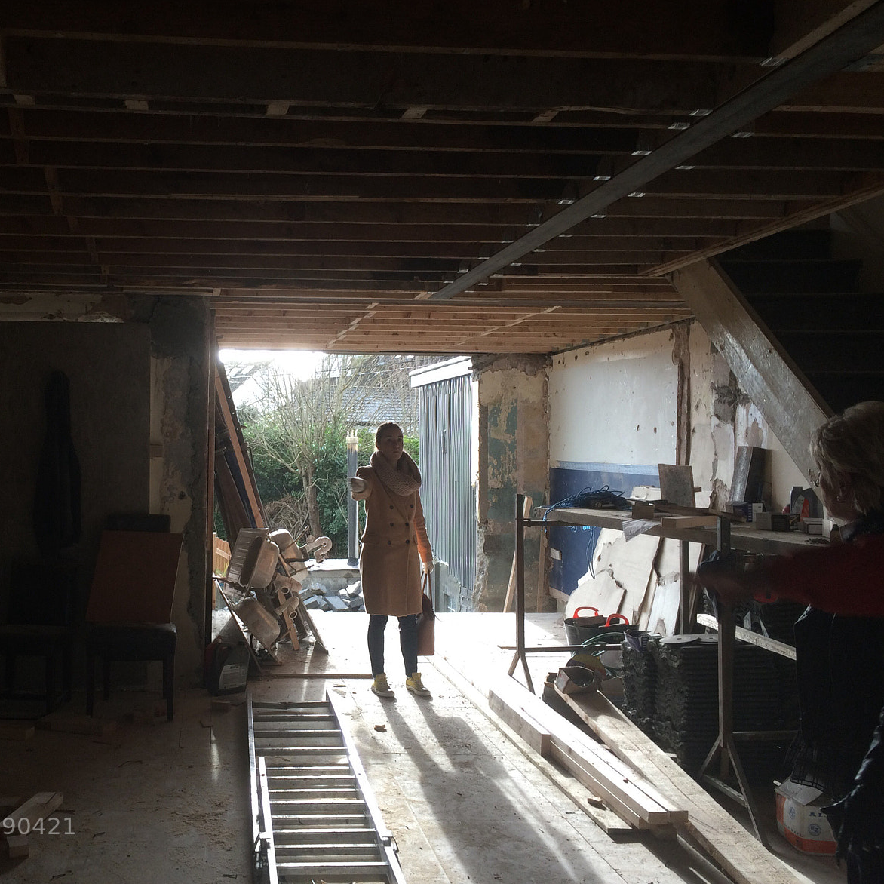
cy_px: 433
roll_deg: -0.6
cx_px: 284
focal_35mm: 35
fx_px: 1011
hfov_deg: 46.4
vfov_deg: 47.2
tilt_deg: -0.4
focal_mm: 4.15
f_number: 2.2
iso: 40
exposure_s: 1/60
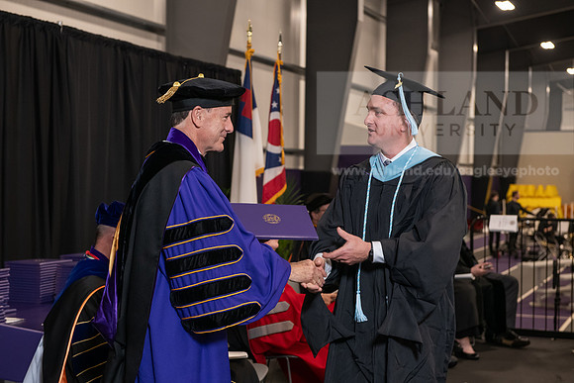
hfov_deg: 32.4
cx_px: 287
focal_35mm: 62
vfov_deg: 21.9
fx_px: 989
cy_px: 192
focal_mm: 62
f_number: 5
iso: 2000
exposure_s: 1/125
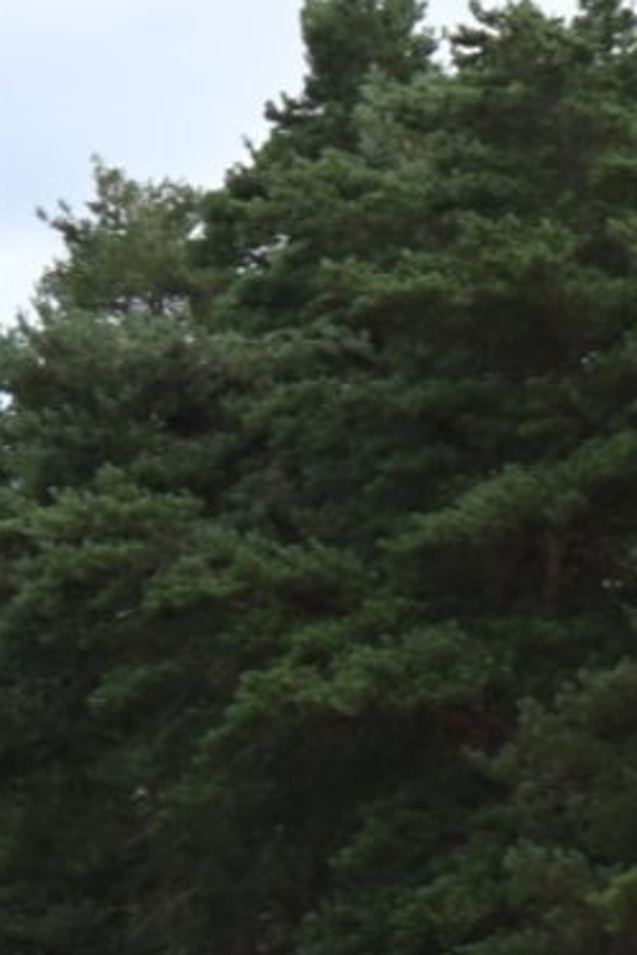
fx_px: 9042
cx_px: 137
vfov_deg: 6.0
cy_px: 1027
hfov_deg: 4.0
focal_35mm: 341
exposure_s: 1/100
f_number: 14
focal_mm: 62
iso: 200
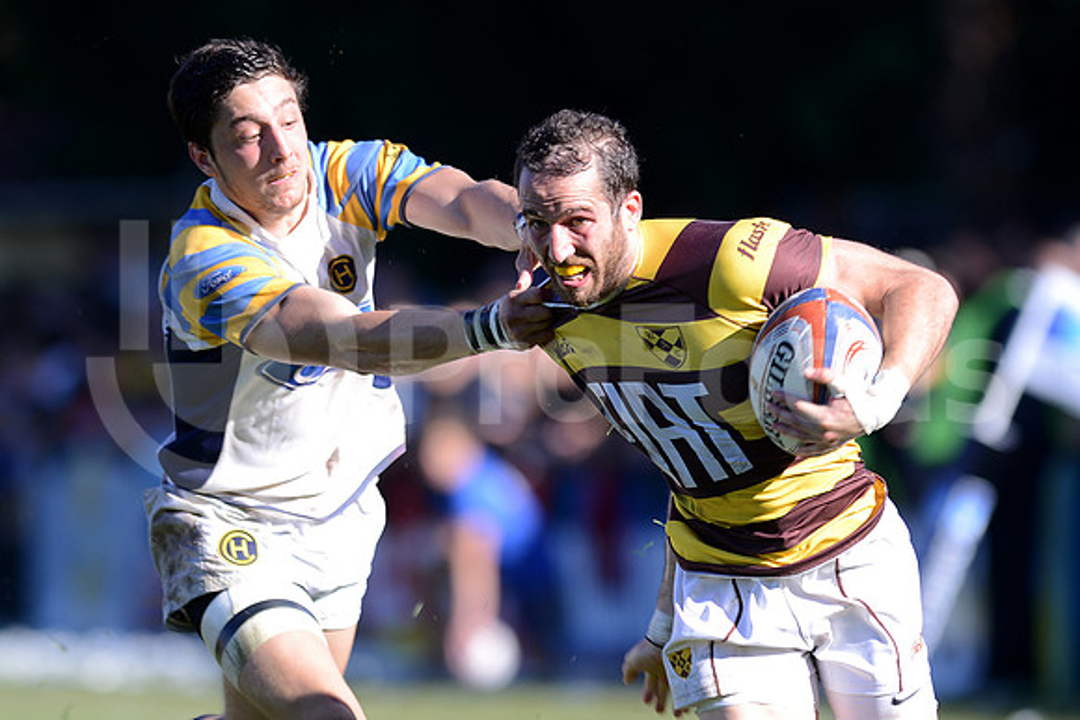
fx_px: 12602
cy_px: 360
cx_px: 540
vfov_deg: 3.3
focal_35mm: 420
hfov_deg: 4.9
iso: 200
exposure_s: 1/640
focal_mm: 420
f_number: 4
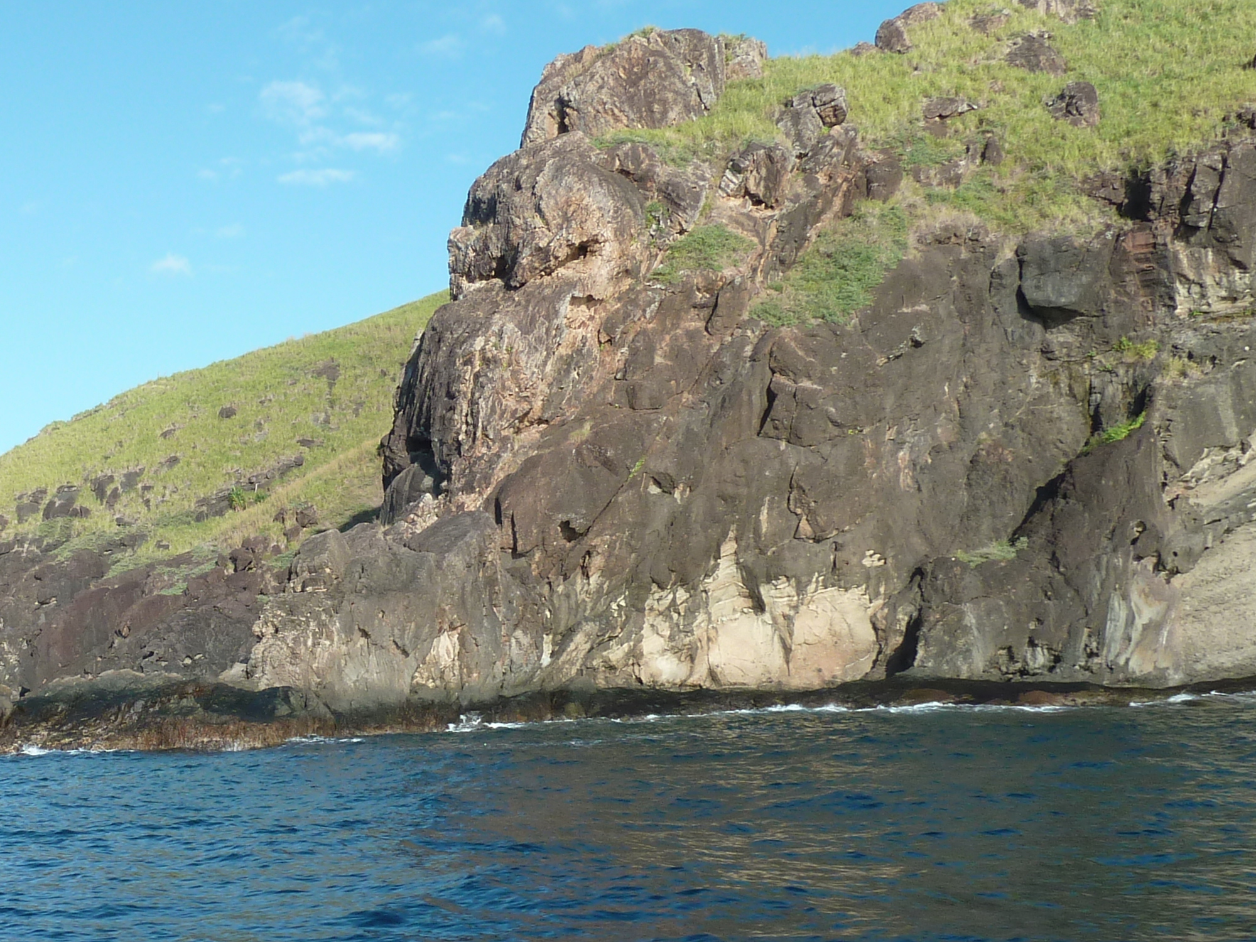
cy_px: 547
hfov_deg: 36.4
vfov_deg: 29.1
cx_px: 192
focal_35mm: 50
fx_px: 1814
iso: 80
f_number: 4
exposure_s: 1/400
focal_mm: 4.1
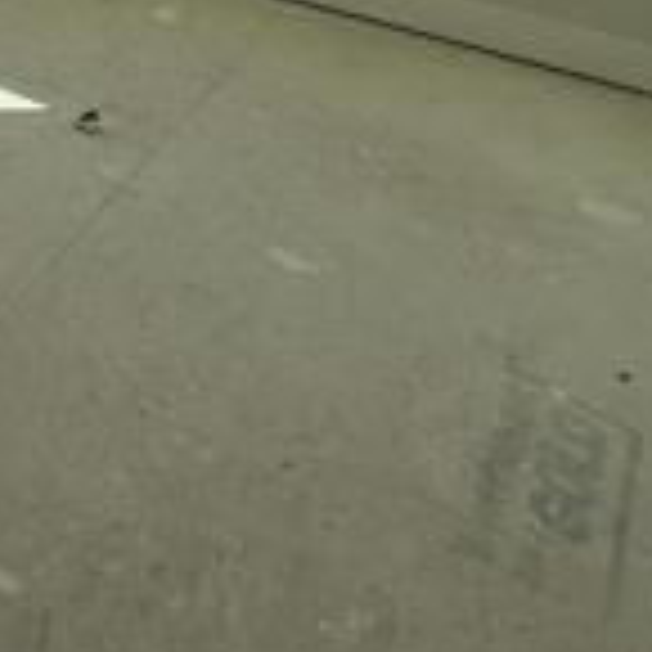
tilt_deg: -7.6
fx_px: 1215
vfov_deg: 22.8
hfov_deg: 24.7
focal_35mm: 57
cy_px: -391
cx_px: -268
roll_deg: +1.9
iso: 50
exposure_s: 1/1034
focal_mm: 2.22
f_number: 2.2
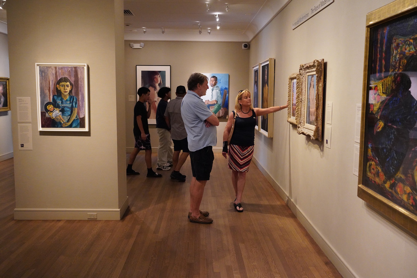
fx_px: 417
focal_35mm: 36
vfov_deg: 36.9
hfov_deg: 53.1
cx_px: 208
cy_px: 139
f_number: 5.6
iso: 10000
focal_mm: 36
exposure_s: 1/100
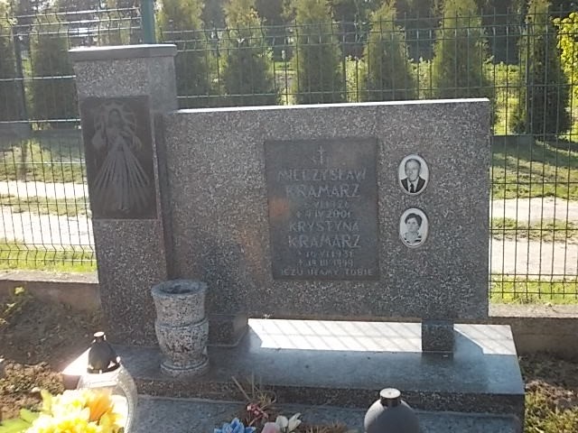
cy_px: 216
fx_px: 718
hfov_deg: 43.9
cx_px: 289
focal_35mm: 43
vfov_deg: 33.6
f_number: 3.3
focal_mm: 6.1
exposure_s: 1/250
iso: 80
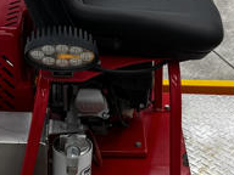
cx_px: 180
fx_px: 676
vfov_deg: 14.7
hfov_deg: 19.5
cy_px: 152
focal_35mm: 100
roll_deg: +7.3
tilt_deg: -38.4
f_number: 1.78
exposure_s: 1/120
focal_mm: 6.76
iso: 80
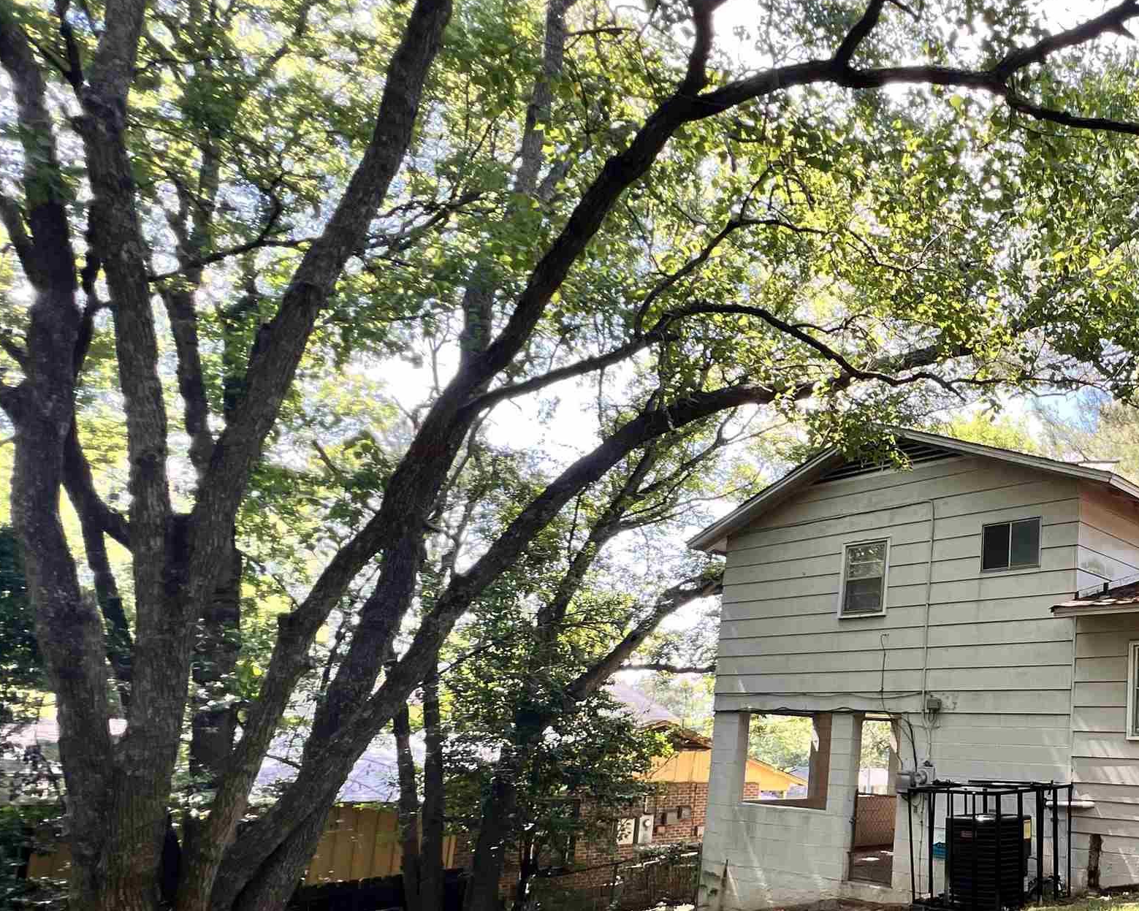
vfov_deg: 55.0
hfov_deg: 56.2
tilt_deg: +8.3
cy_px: 644
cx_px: 1077
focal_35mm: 25
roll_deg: -2.1
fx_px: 843
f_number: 1.8
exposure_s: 1/129
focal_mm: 1.57
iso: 32
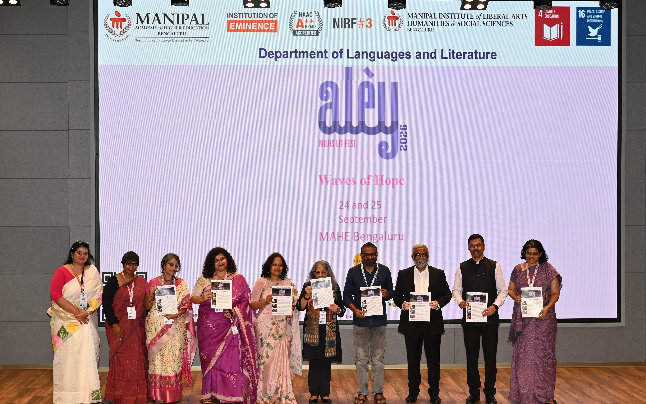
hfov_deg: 34.0
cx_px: 323
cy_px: 217
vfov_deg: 21.6
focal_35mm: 60
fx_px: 1056
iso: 200
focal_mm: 58
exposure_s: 1/125
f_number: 5.6
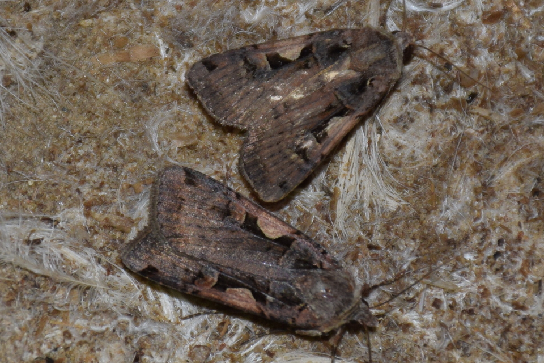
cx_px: 272
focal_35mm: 210
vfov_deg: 6.5
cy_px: 182
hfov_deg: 9.8
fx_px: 3173
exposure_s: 1/60
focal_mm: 140
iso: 320
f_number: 5.6
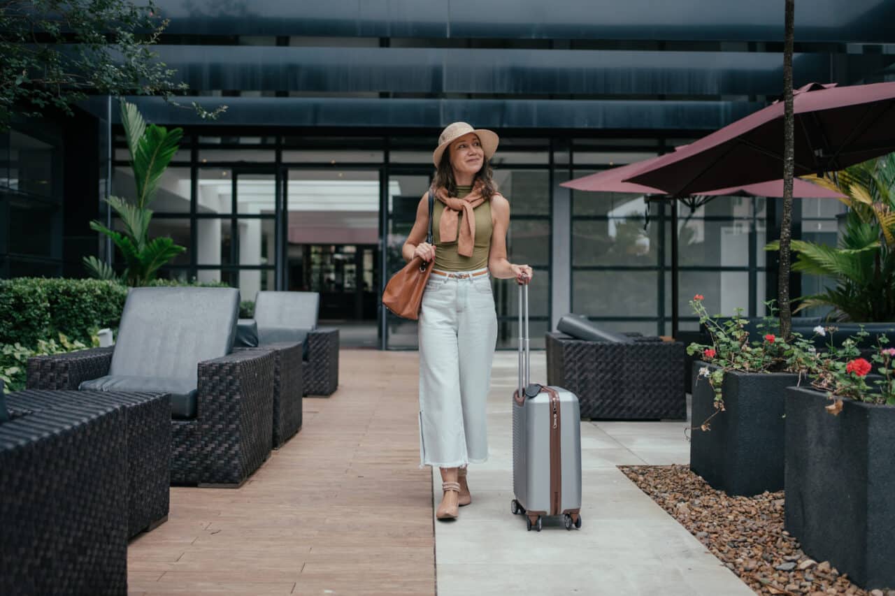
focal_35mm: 35
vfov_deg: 37.8
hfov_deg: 54.4
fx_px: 870
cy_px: 298
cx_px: 448
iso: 100
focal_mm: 35
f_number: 1.8
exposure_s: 1/2000
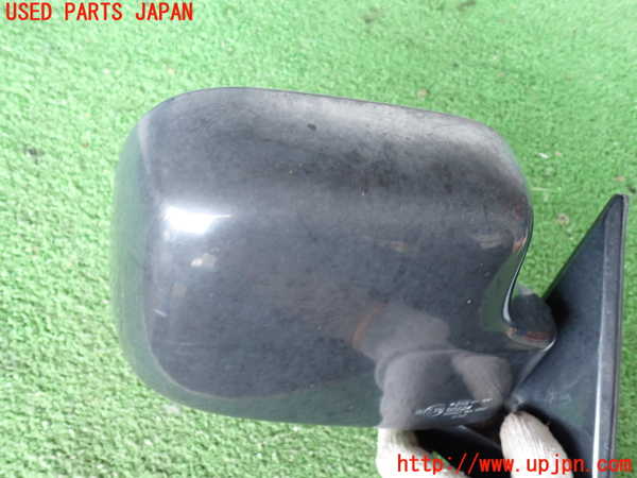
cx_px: 318
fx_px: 552
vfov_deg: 46.8
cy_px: 239
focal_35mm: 30
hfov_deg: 60.0
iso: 400
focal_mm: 5.4
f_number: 2.3
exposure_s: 1/30
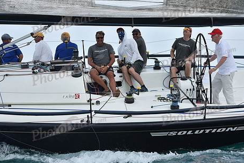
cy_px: 92
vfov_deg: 11.8
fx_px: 786
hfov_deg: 17.6
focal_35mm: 116
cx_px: 134
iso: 250
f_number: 5.6
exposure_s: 1/1250
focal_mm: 92
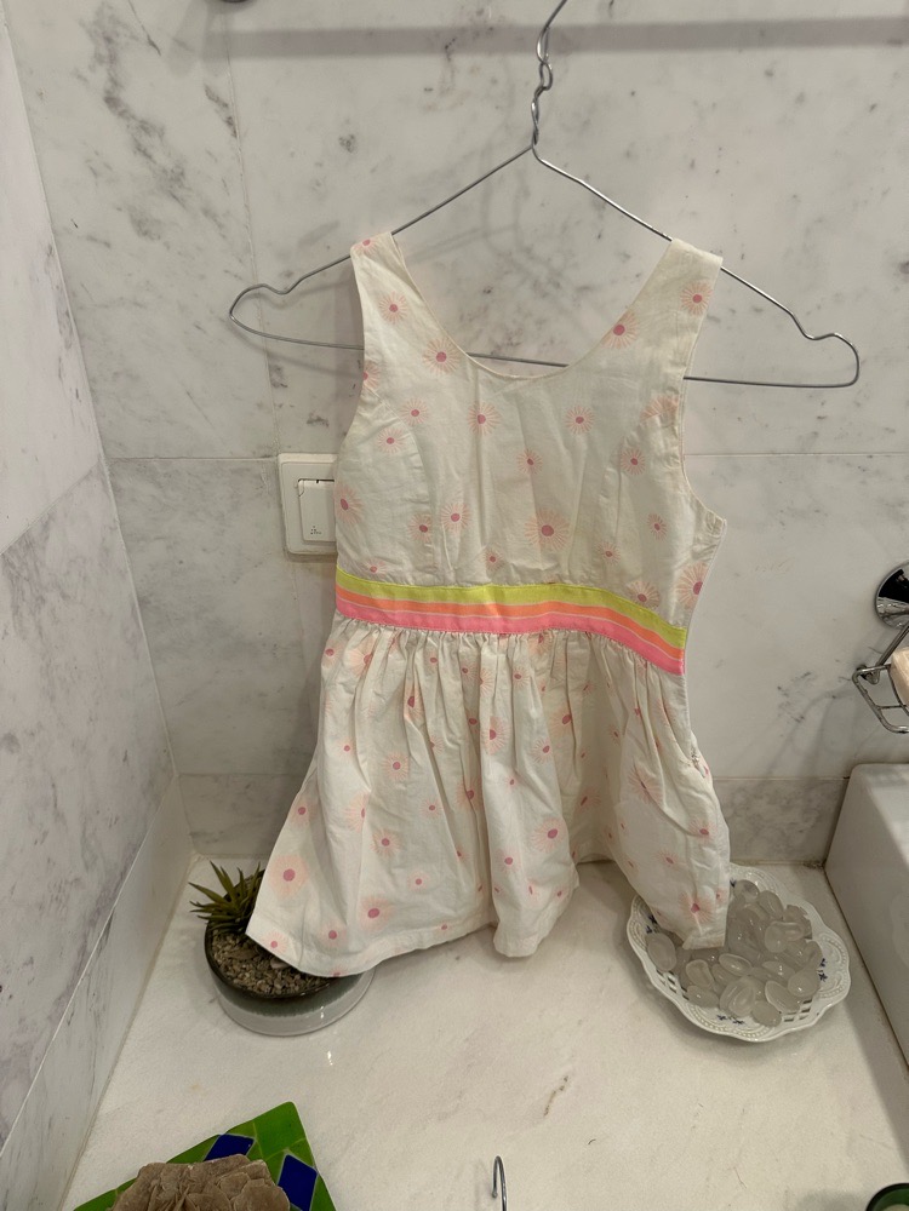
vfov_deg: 71.6
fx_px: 840
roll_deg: +0.6
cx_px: 454
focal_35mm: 24
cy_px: 606
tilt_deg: -29.9
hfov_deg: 56.8
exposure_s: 1/50
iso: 160
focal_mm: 6.86
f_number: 1.78
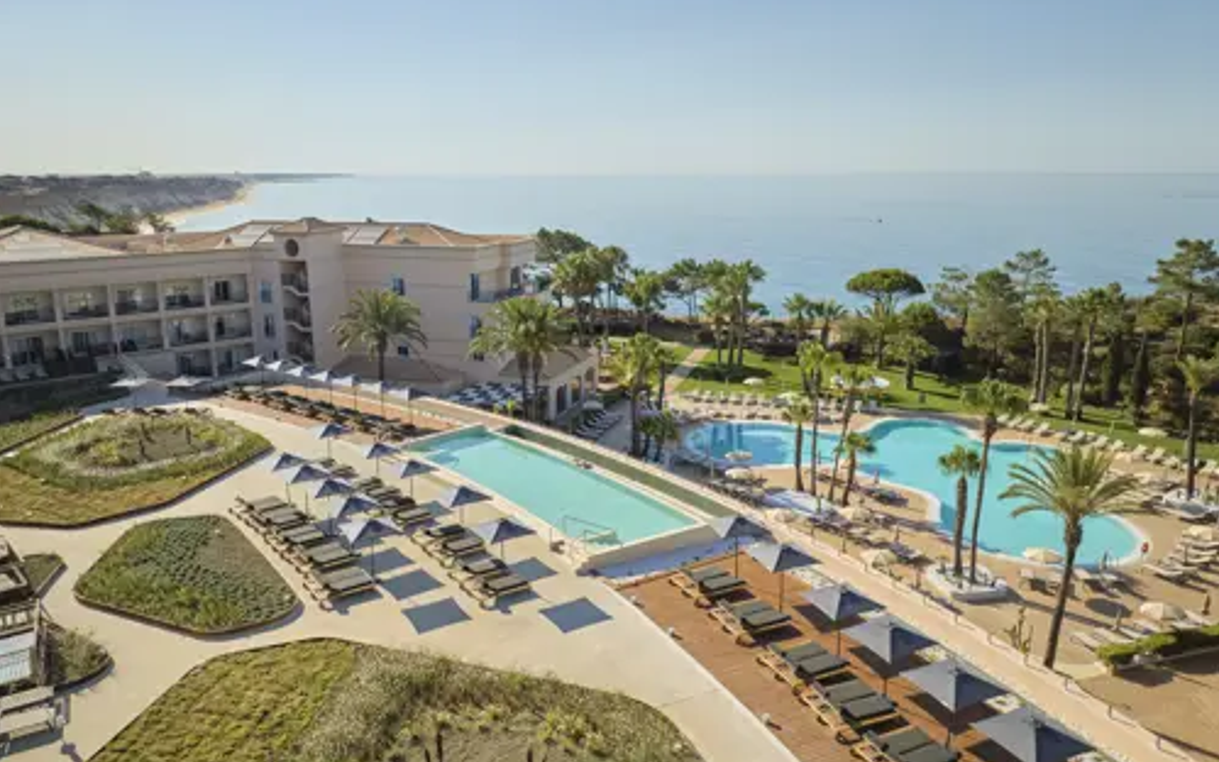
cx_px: 613
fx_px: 864
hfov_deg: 70.4
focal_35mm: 26
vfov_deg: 47.6
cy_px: 379
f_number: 2.8
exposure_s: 1/3200
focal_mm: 12.29
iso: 170
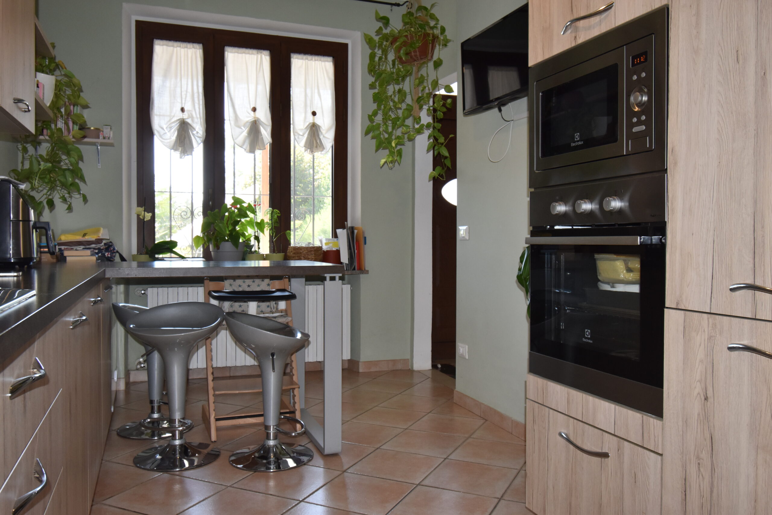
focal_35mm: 30
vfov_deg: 43.6
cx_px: 386
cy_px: 258
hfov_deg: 61.9
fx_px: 643
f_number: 5.6
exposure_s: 1/125
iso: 720
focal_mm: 20
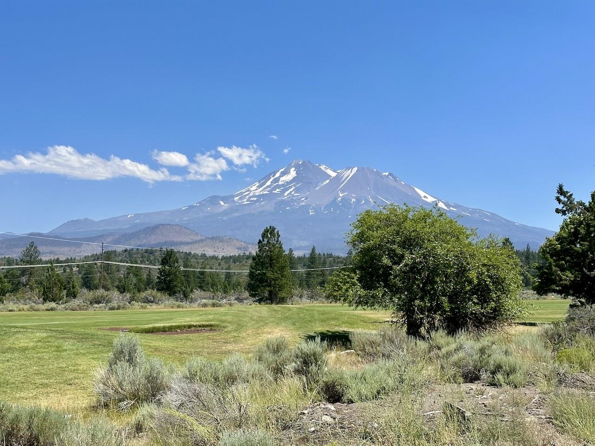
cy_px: 223
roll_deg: +0.2
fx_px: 825
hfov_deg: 39.7
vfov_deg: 30.3
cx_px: 298
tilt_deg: +5.8
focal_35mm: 48
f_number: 1.78
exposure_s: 1/4785
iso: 64
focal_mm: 6.86
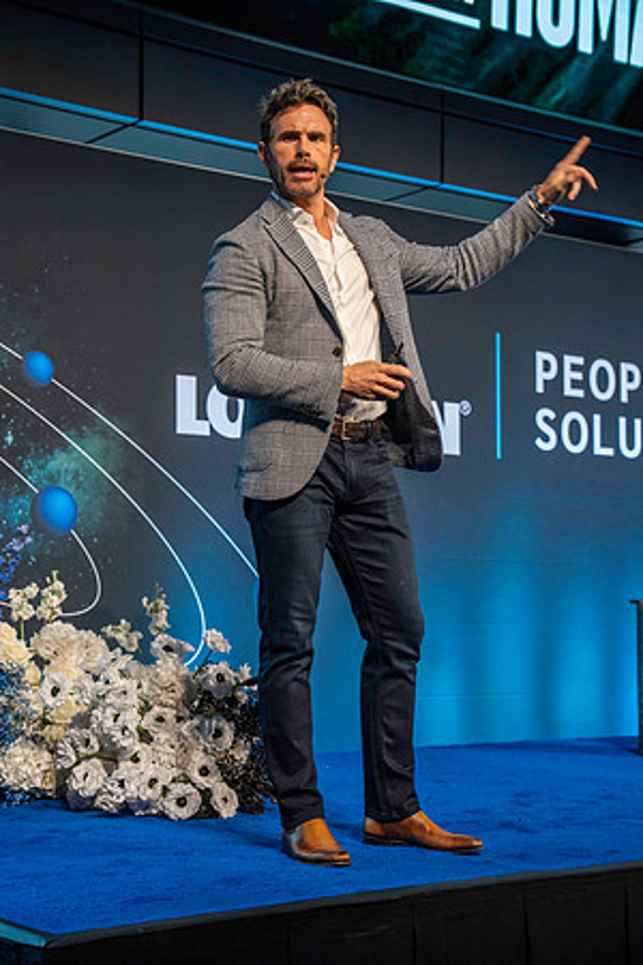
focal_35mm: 61
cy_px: 482
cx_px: 322
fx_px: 1634
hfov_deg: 22.3
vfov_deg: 32.9
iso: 3200
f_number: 4.5
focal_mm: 61
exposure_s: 1/200
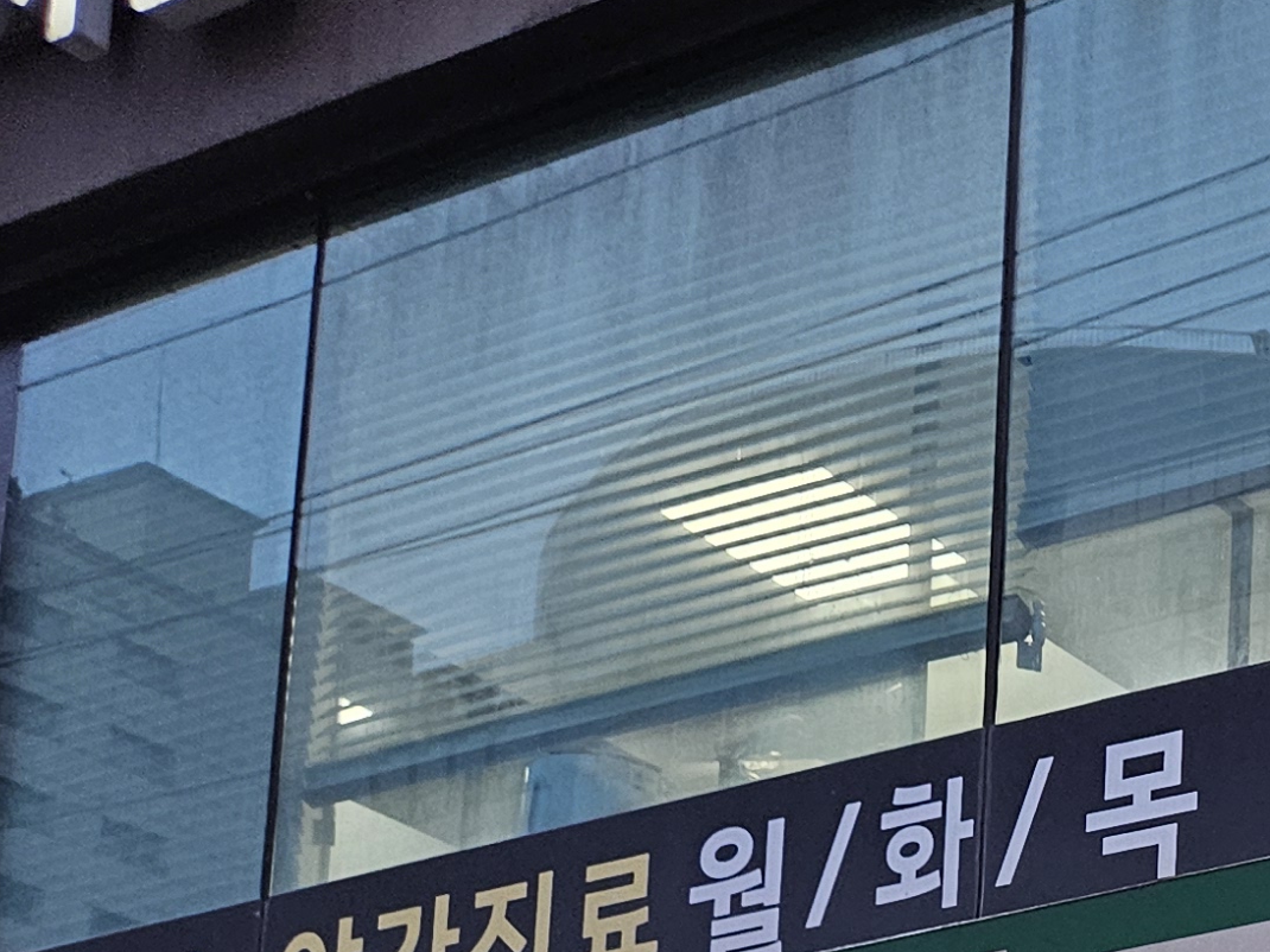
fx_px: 3154
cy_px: 1730
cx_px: 2221
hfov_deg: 18.4
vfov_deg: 14.9
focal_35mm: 86
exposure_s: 1/120
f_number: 1.8
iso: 160
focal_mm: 5.4
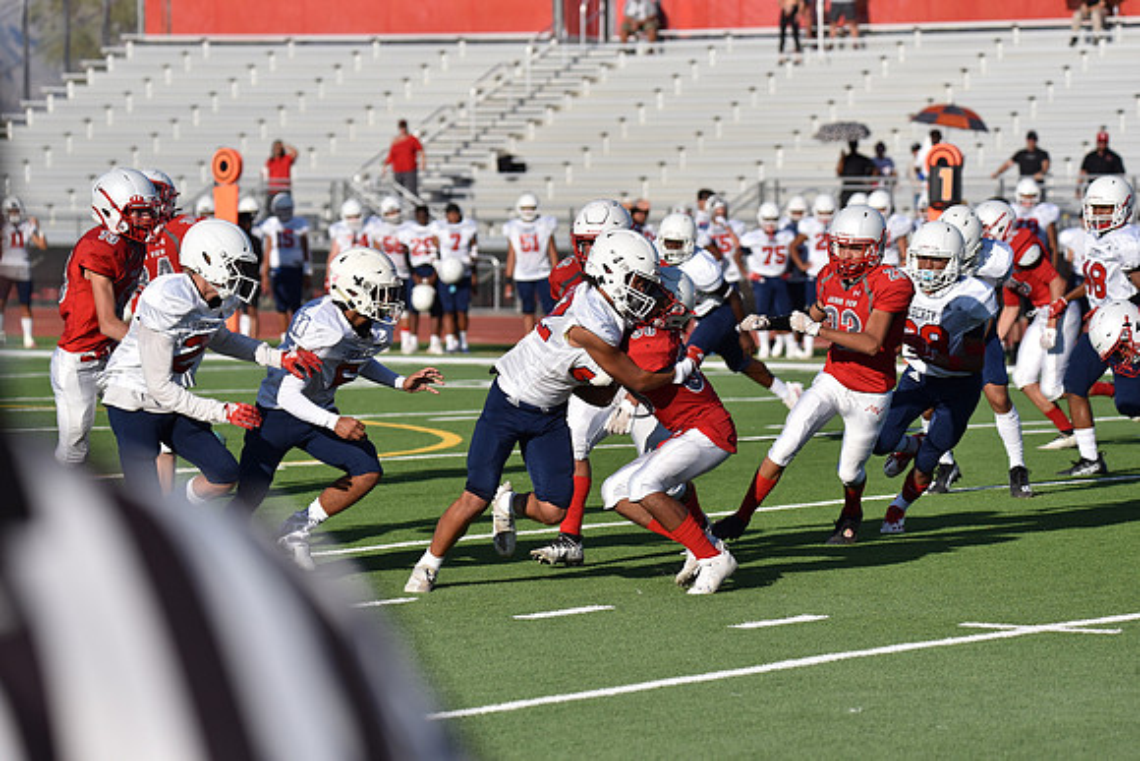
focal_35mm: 190
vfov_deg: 7.2
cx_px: 570
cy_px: 380
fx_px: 6018
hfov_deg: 10.8
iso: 450
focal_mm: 190
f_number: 5.6
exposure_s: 1/4000
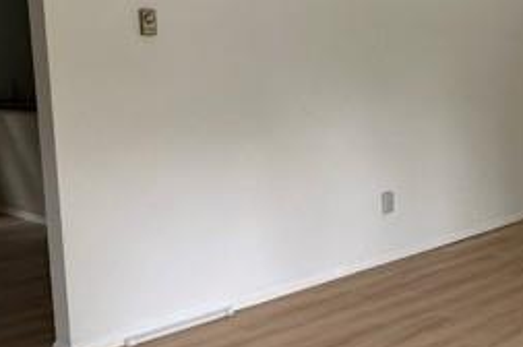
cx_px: 405
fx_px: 856
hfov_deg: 33.2
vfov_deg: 22.9
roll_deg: +0.7
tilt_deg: -9.4
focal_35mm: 59
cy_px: 194
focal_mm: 2.22
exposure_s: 1/99
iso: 160
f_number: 2.2
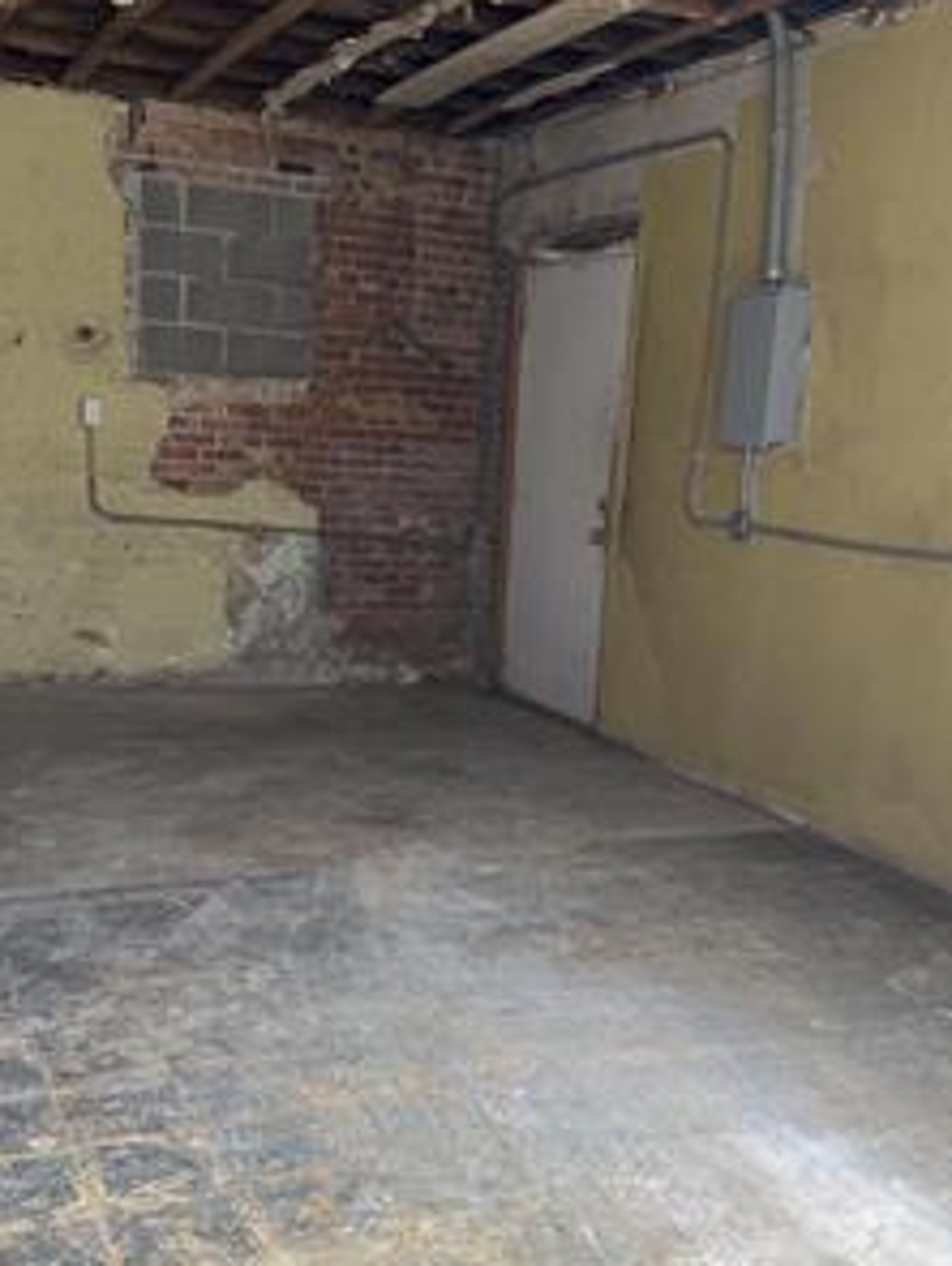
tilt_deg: -12.1
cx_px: 485
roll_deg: -2.9
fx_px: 1427
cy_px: 717
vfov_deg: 47.7
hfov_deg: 36.9
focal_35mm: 39
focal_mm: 6.76
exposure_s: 1/121
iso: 100
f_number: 1.78
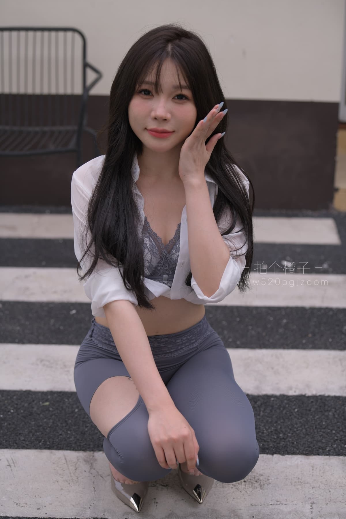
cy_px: 260
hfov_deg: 19.5
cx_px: 173
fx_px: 1009
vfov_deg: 28.8
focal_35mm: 70
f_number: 3.5
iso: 160
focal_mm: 70
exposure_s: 1/800
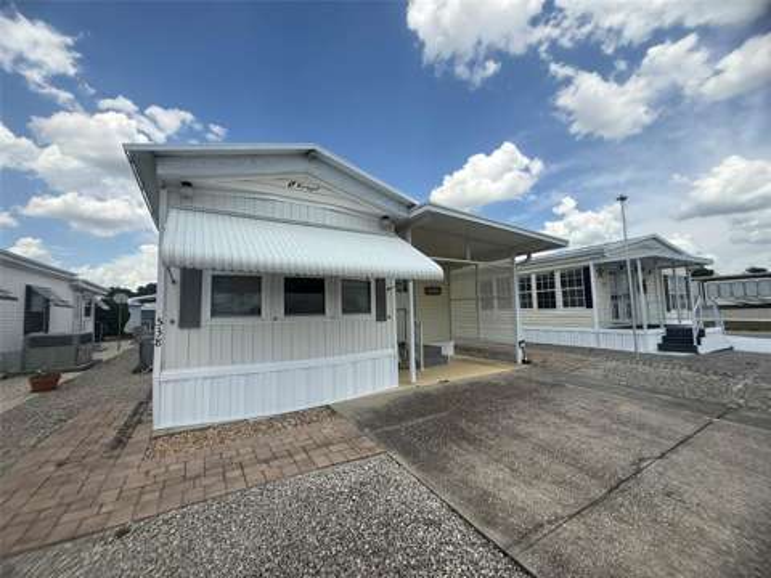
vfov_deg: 85.7
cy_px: 289
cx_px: 386
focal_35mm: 14
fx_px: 312
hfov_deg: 102.1
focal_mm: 2.22
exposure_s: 1/2024
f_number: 2.2
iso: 50
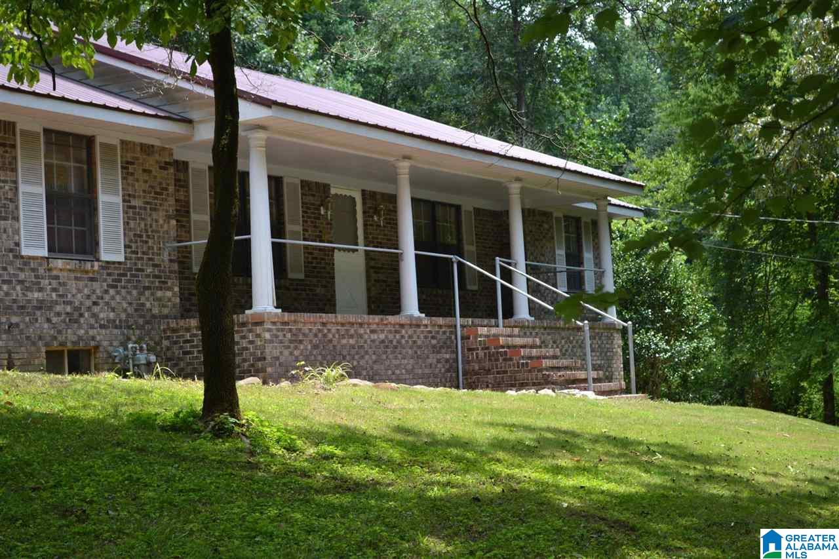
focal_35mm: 66
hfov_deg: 30.5
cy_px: 280
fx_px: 1538
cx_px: 420
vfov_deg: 20.6
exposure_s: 1/125
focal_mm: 44
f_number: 5.6
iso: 110
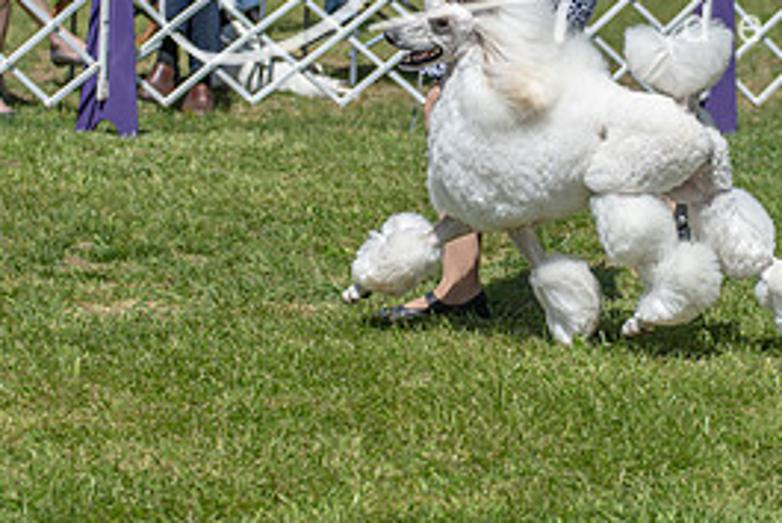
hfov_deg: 13.4
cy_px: 117
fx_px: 3325
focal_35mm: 153
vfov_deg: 9.0
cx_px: 587
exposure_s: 1/1000
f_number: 4
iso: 100
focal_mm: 70
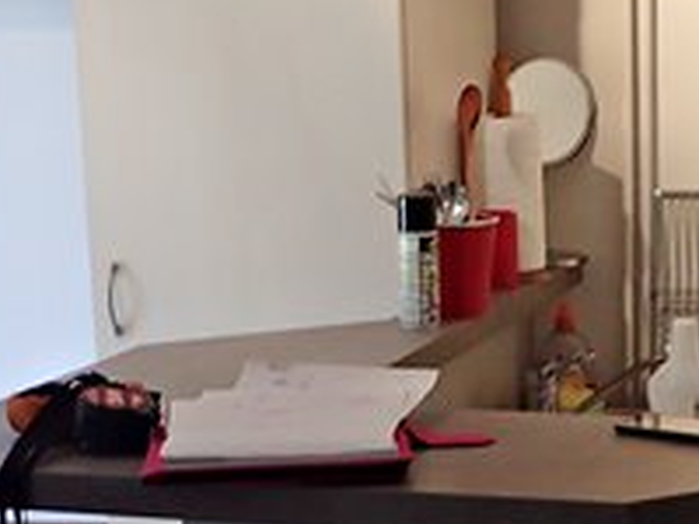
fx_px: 2019
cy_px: 395
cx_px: 343
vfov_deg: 14.7
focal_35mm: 100
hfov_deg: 19.6
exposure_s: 1/60
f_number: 2
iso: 200
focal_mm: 4.5
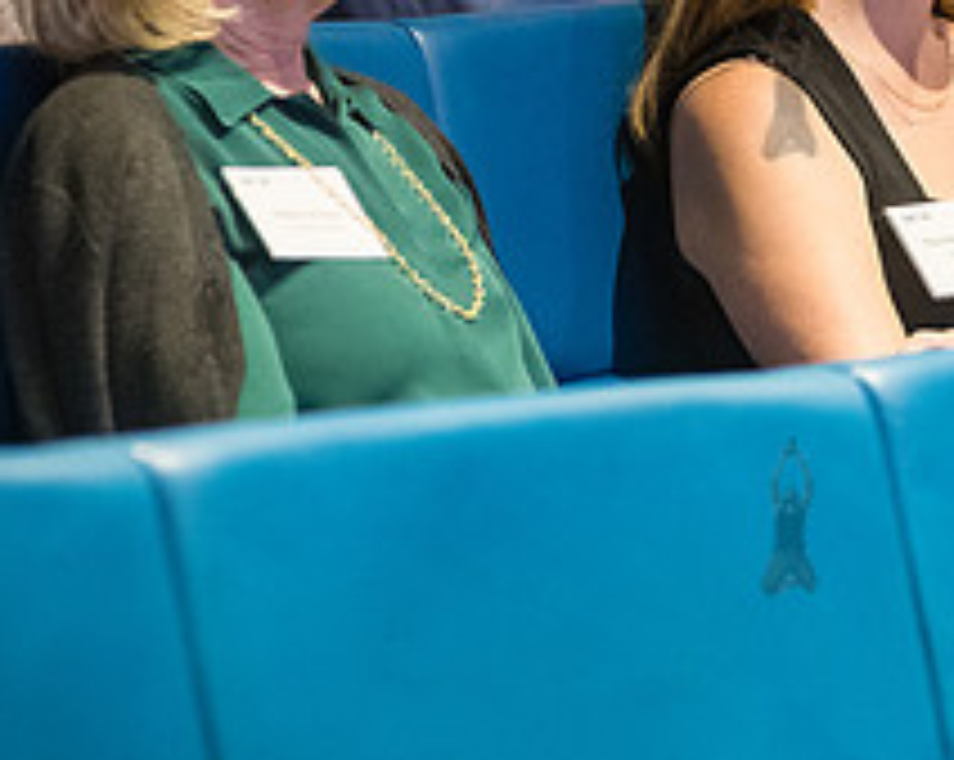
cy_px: 79
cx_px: 788
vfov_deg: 3.5
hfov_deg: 4.4
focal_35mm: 437
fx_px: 12322
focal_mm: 170
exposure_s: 1/160
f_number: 3.5
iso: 6400
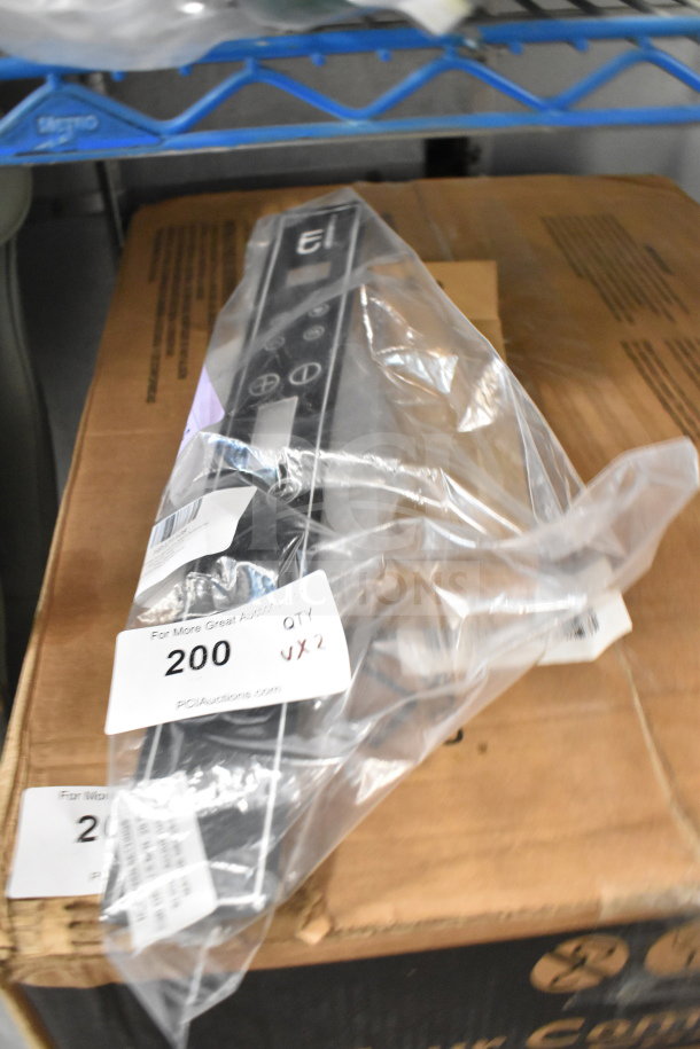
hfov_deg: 41.7
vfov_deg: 59.5
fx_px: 919
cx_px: 350
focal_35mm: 32
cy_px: 524
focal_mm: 21
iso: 4500
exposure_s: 1/30
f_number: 3.8
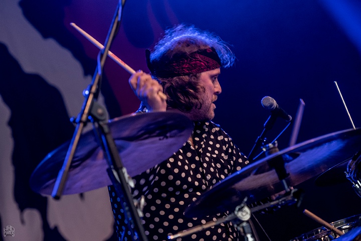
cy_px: 120
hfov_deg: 10.2
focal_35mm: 202
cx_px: 180
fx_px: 2030
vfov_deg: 6.8
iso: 1600
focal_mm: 135
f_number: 2.8
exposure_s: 1/160
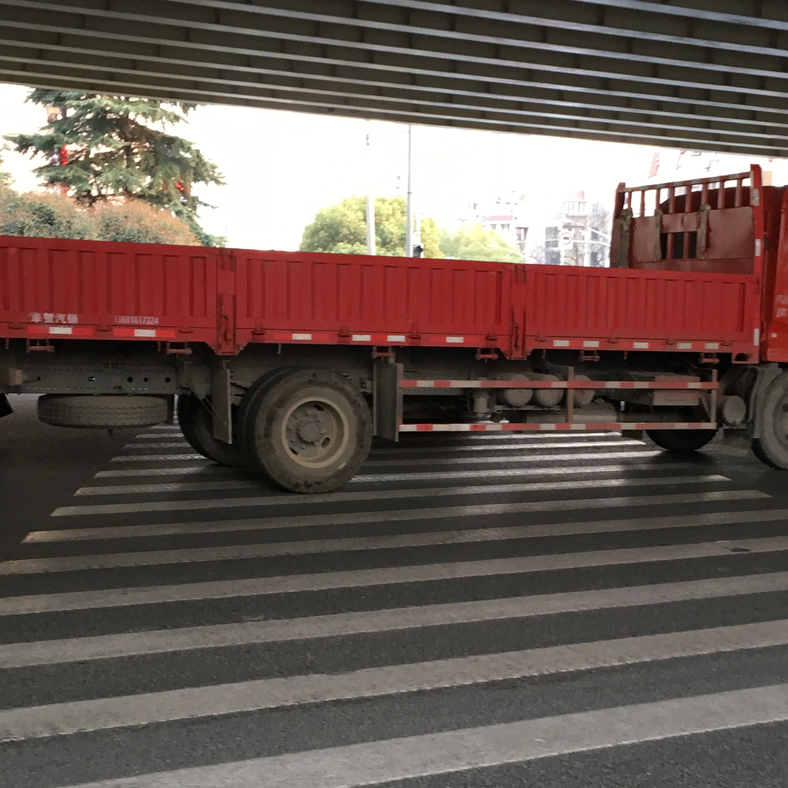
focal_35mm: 54
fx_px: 1391
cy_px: 507
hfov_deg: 31.5
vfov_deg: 31.5
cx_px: 473
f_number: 2.2
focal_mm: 4.15
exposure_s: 1/33
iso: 50
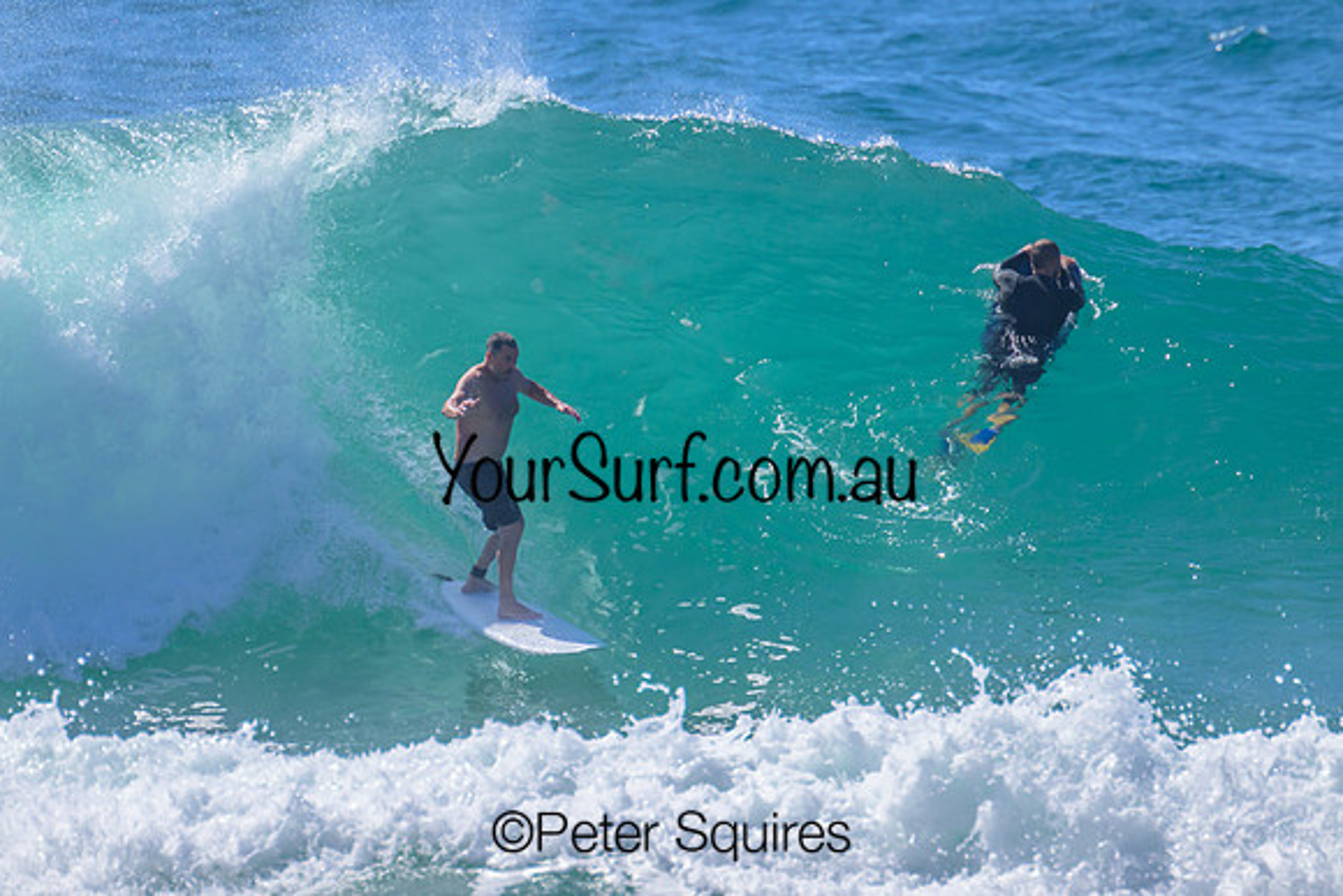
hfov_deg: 2.3
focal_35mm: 914
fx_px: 34110
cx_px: 576
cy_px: 408
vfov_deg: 1.5
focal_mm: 800
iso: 1000
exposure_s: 1/2000
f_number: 11
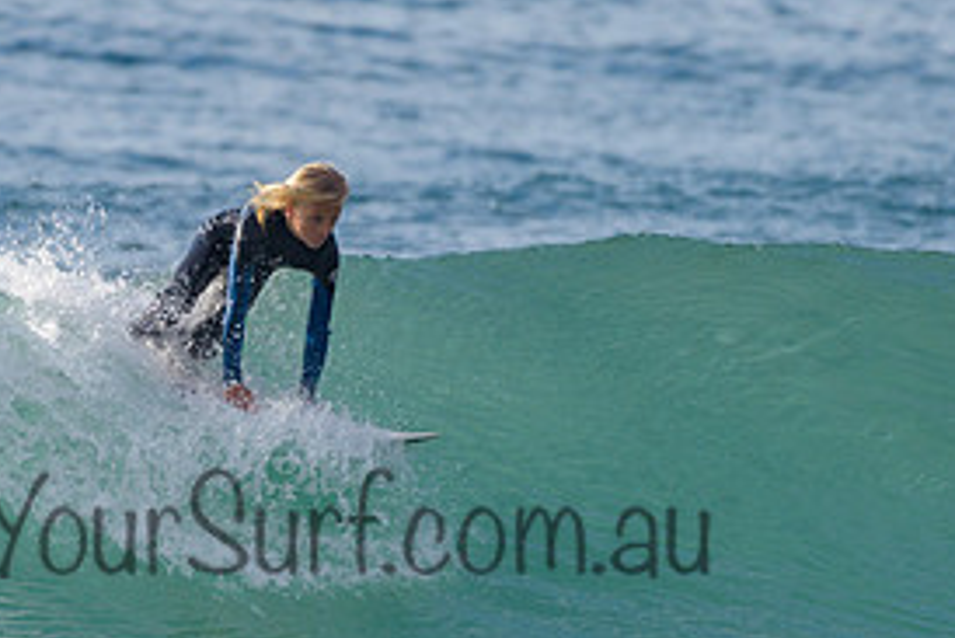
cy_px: 417
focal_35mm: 1299
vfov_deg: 1.1
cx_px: 319
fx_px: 34476
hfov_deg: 1.6
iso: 200
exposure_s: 1/2000
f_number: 5.6
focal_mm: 500
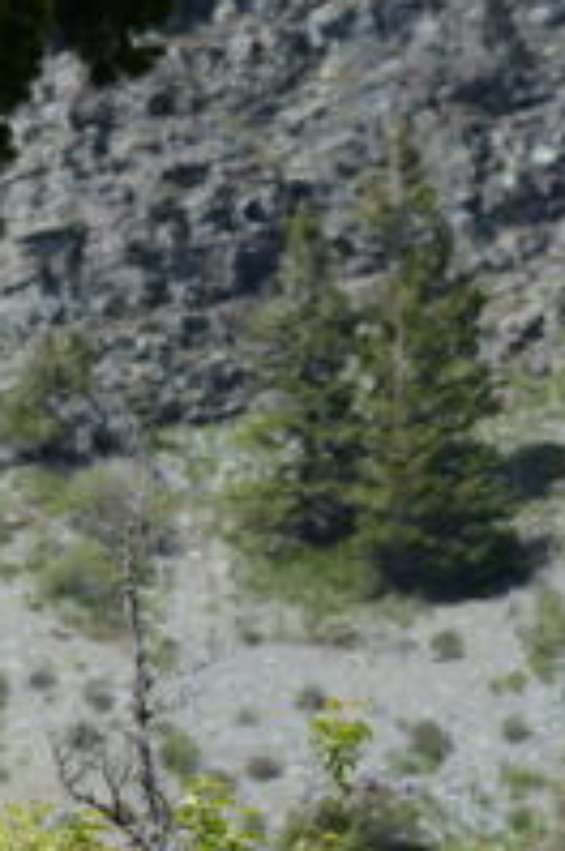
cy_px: 742
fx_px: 29953
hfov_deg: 1.1
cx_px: -175
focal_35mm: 1268
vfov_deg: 1.6
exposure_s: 1/200
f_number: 25
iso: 640
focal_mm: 300
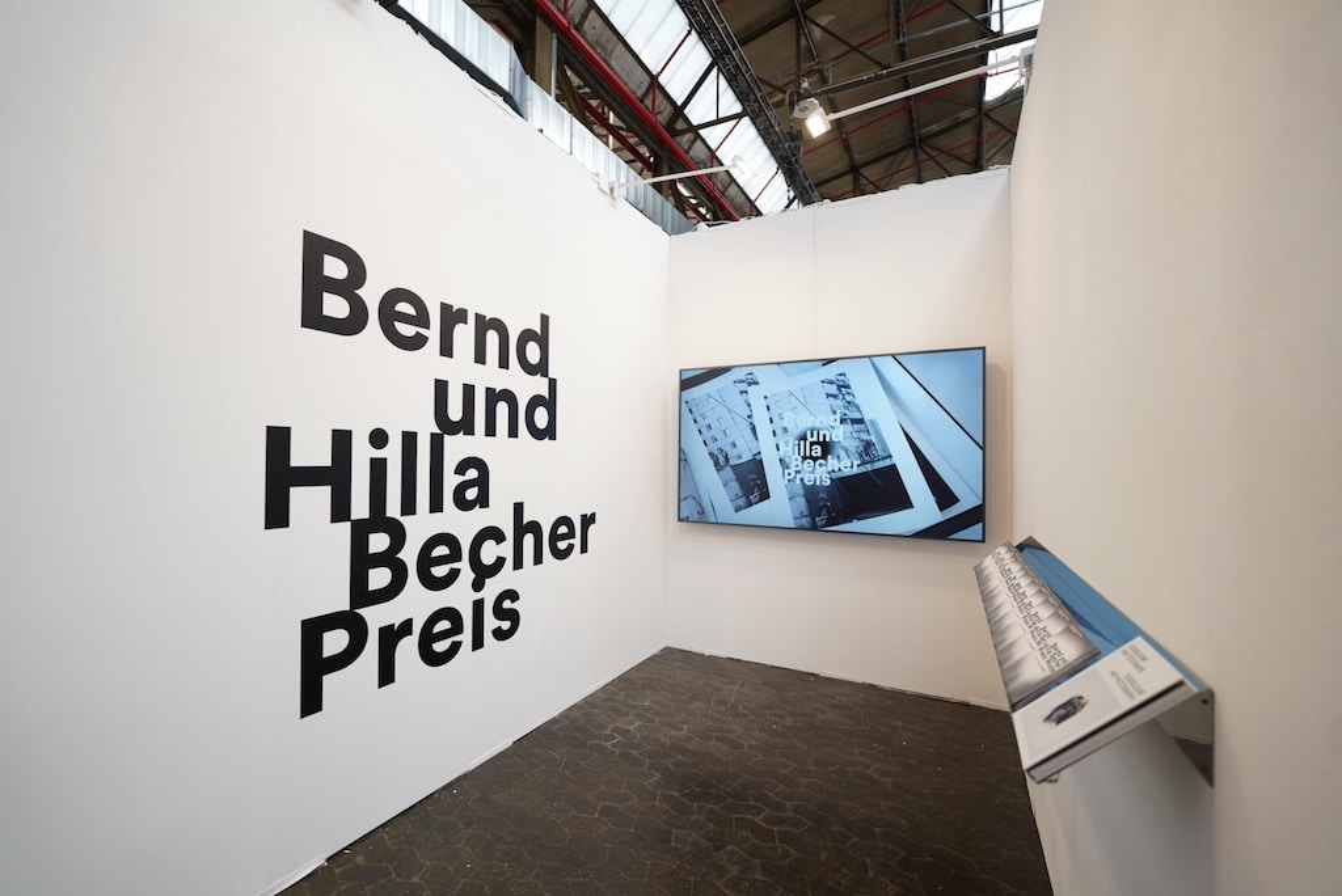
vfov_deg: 81.3
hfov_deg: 104.2
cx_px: 671
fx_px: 522
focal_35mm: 14
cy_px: 448
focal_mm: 14
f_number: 1.8
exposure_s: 1/160
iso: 100
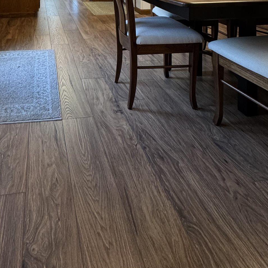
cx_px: 71
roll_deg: +0.3
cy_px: -42
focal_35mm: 30
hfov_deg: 52.0
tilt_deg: -0.8
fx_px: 263
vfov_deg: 40.6
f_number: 2.2
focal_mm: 2.22
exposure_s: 1/60
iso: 200
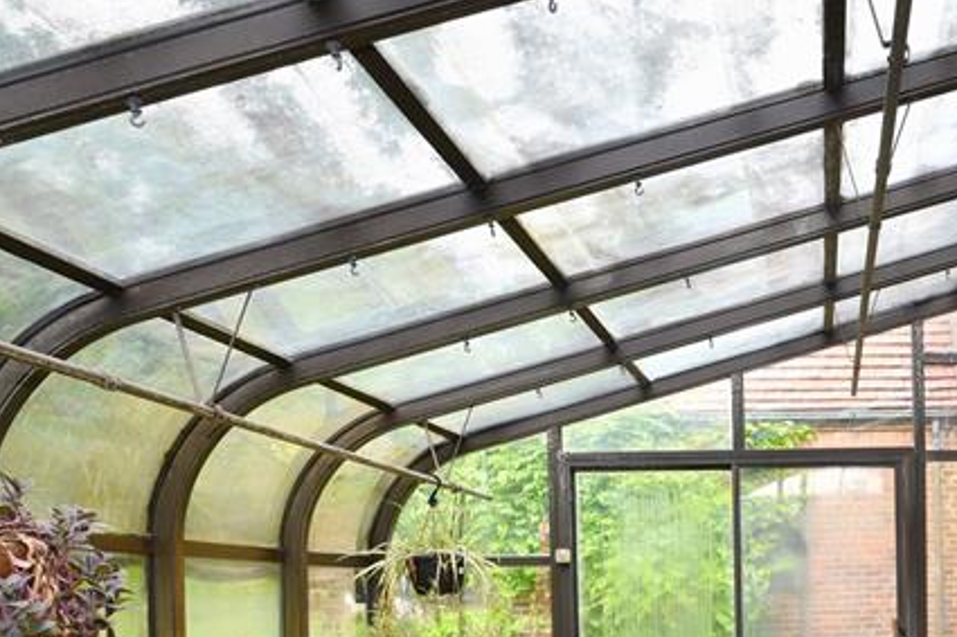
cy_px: 643
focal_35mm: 41
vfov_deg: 30.2
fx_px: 1089
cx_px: 896
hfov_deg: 42.6
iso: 320
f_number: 8
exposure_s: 1/60
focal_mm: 17
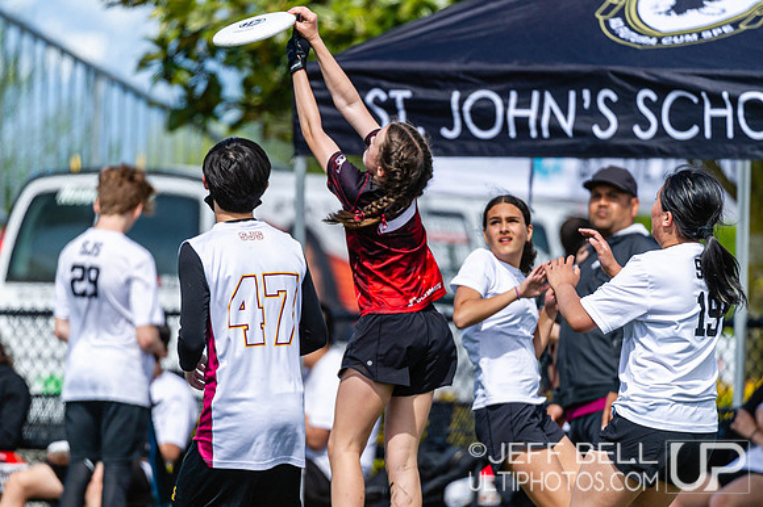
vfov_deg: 2.6
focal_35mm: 525
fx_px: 11126
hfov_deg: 3.9
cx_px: 372
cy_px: 284
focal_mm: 400
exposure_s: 1/1600
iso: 200
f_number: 4
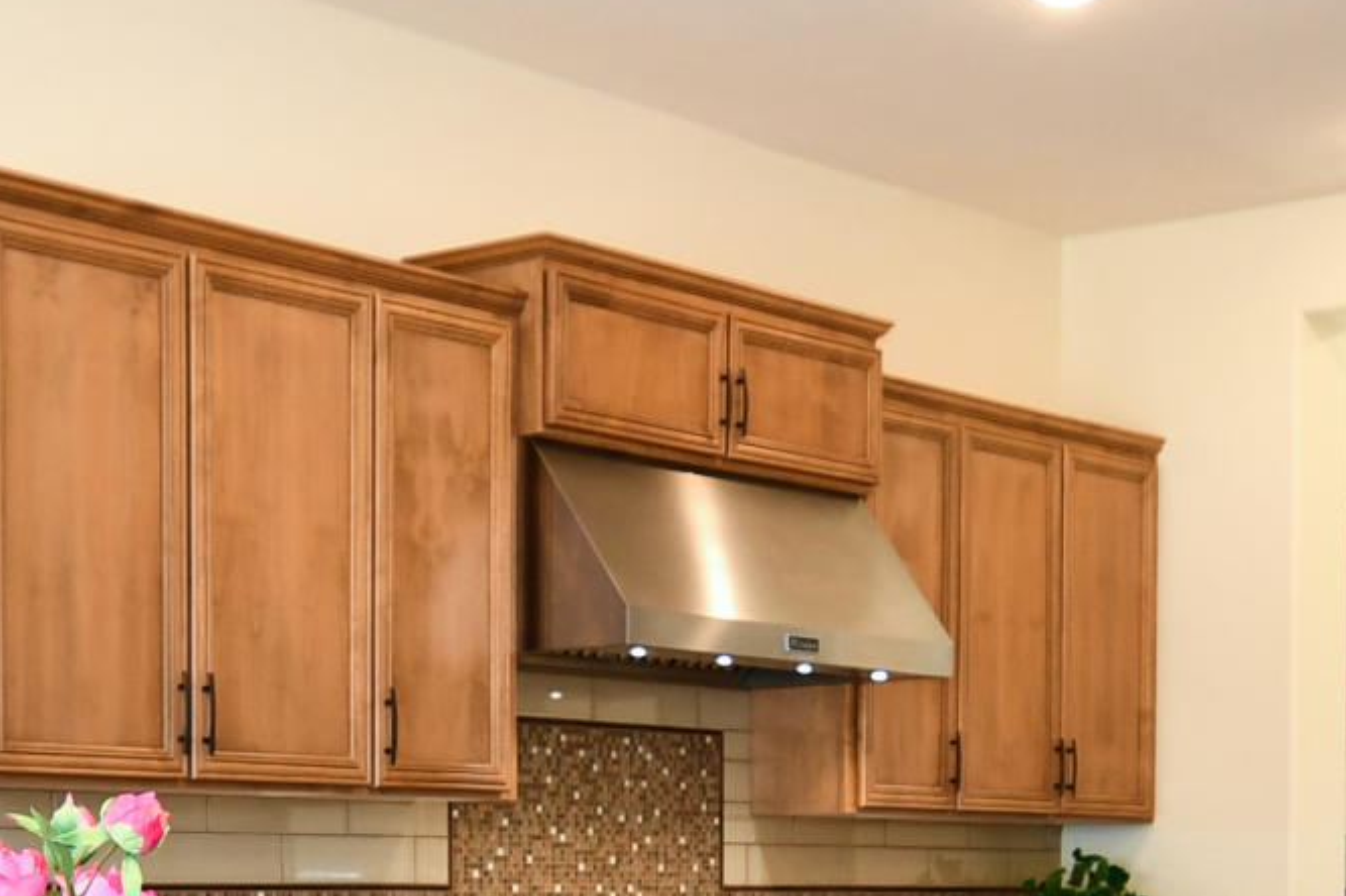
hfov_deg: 28.0
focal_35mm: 72
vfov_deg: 18.2
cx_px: 504
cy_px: 993
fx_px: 2691
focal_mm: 11
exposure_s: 1/60
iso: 280
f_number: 4
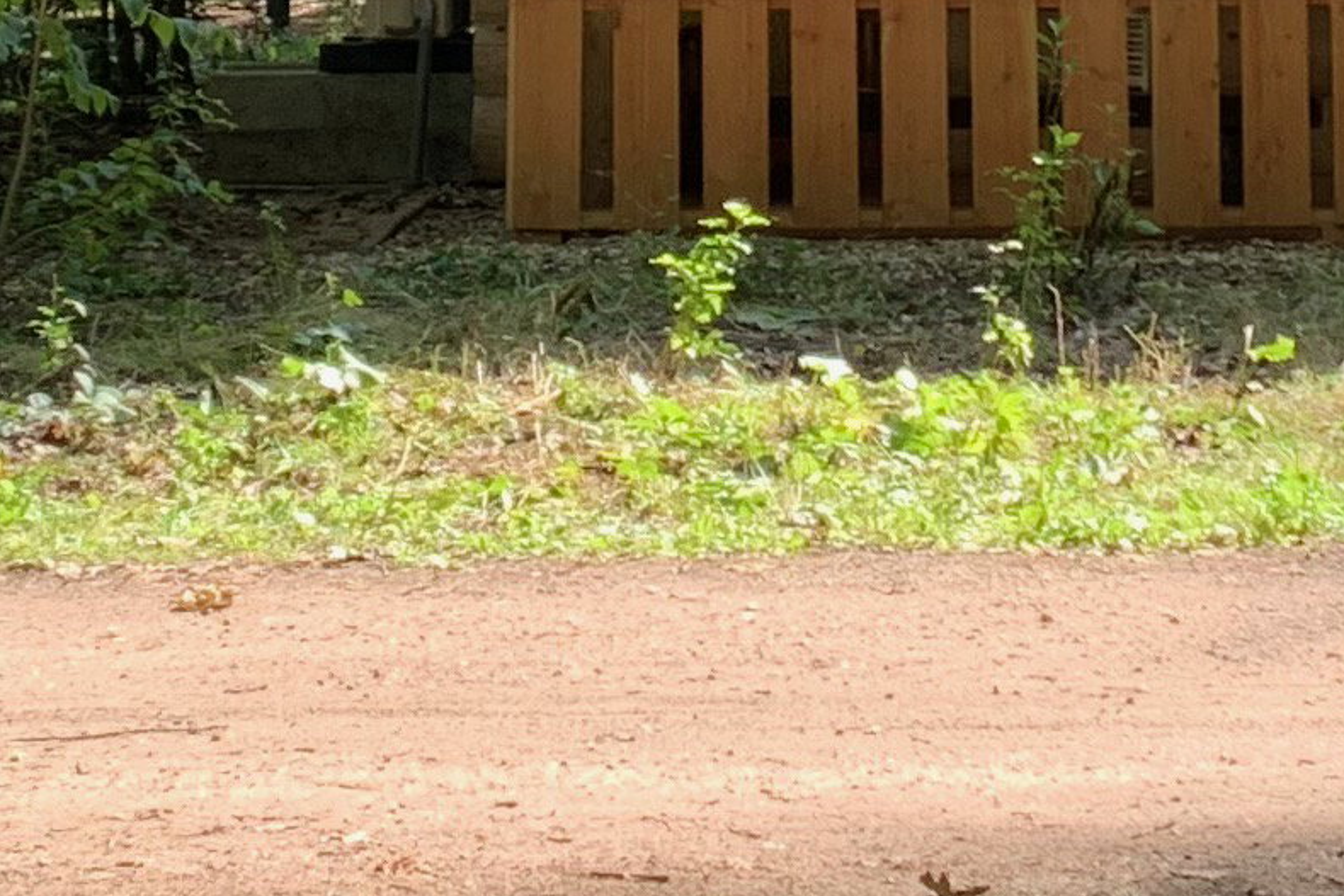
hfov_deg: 14.9
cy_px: -546
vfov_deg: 9.6
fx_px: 5153
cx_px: 760
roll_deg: +0.7
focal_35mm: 138
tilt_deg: +4.1
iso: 25
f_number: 1.8
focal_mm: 4.25
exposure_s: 1/126
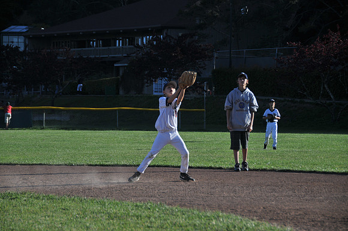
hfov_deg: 14.4
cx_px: 174
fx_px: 1376
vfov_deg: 9.6
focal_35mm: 142
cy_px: 116
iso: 200
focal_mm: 95
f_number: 5.3
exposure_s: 1/500
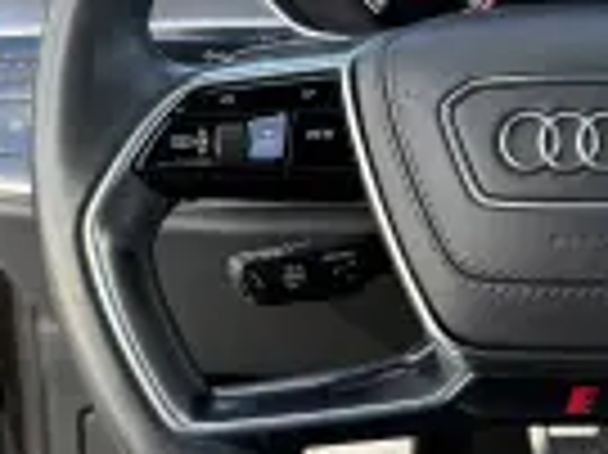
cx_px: 599
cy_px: 121
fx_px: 1123
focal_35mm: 64
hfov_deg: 28.5
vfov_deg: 22.7
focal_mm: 6.76
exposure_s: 1/121
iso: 200
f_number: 1.78
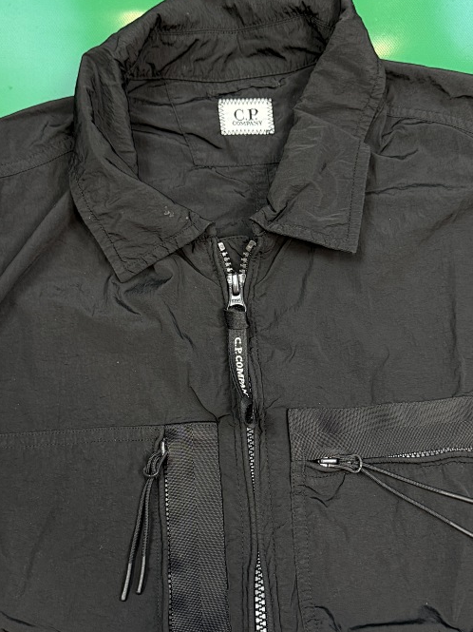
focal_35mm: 39
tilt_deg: -73.5
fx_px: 711
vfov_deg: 47.7
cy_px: 363
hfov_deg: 36.8
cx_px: 242
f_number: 1.78
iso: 320
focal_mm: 6.76
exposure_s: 1/60
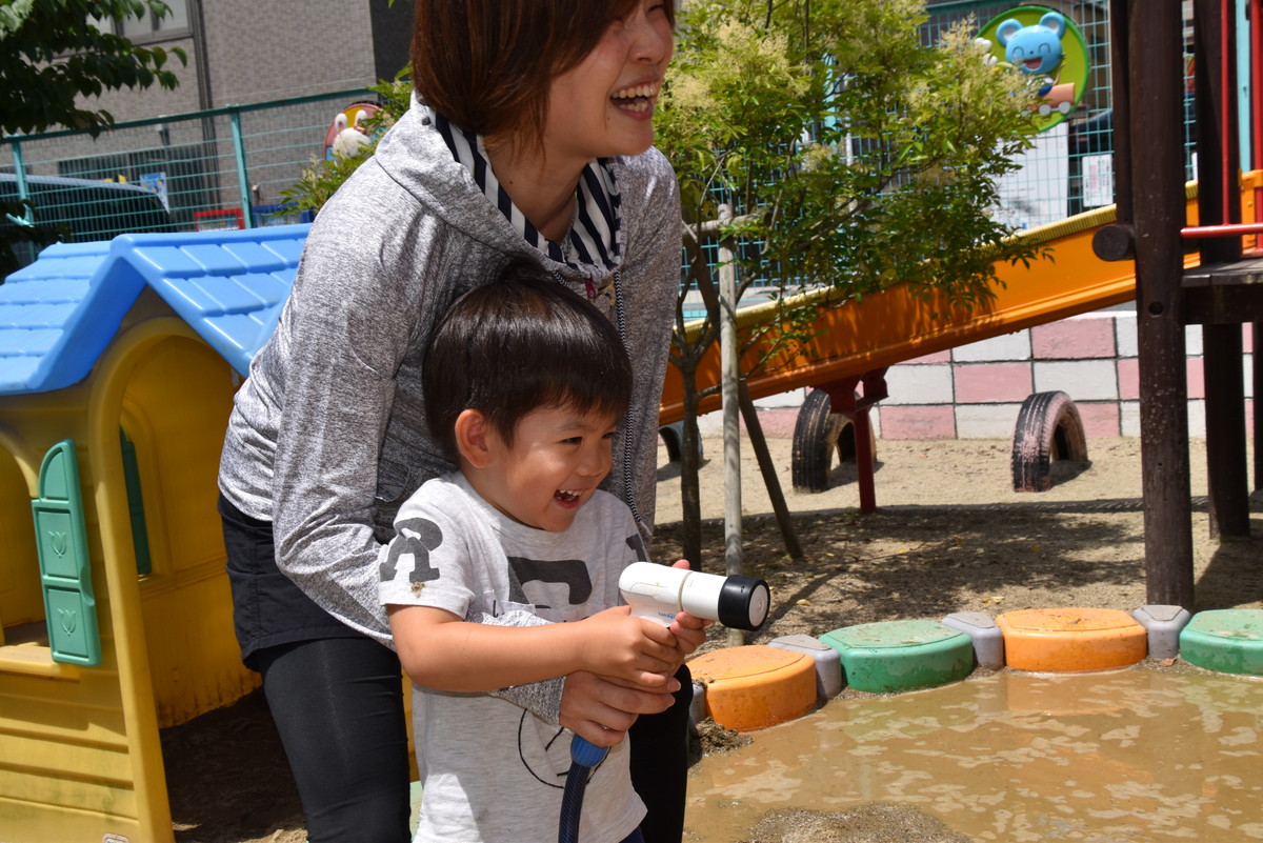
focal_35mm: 46
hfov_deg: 42.3
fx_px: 1632
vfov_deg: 29.0
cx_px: 632
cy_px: 422
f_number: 11
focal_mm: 31
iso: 100
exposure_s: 1/200
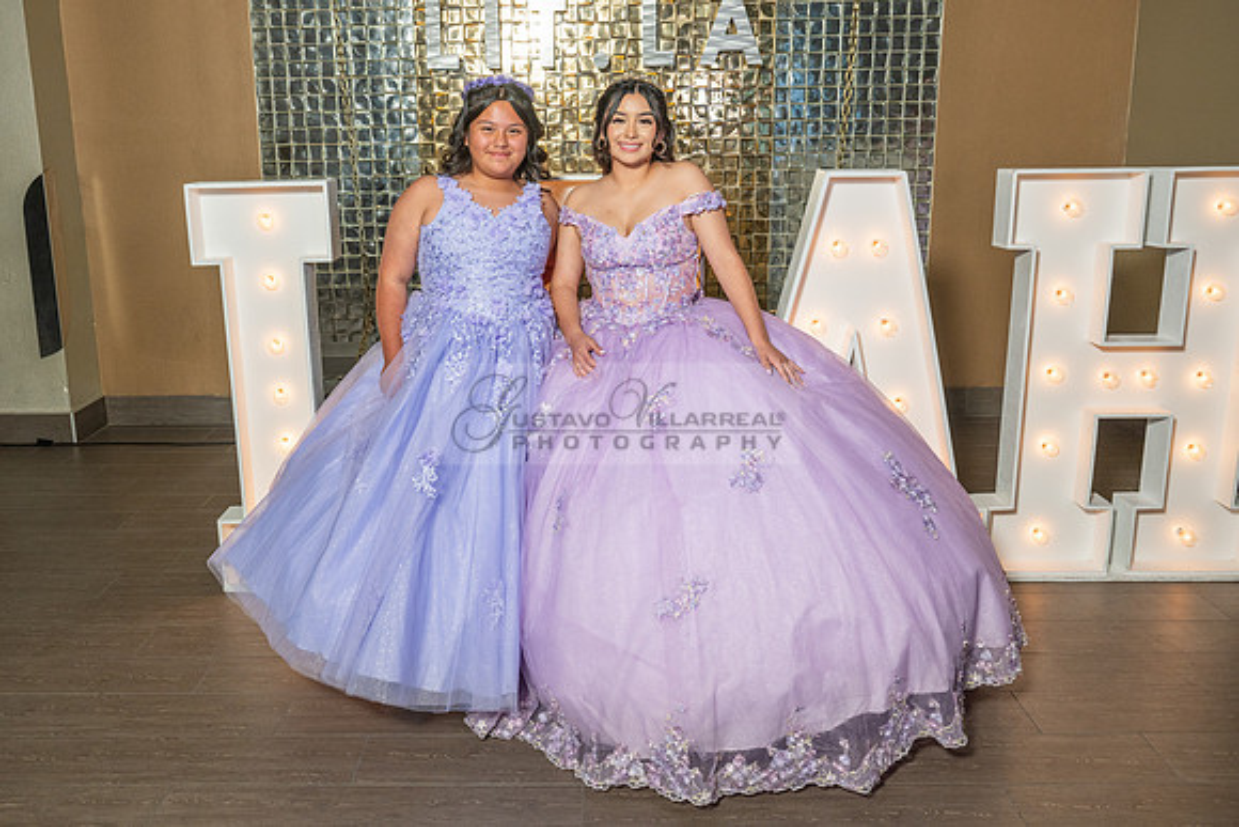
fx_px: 1108
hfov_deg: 58.3
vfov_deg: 40.9
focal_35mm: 32
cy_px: 390
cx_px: 563
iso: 640
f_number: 5.6
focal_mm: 29.5
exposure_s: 1/125
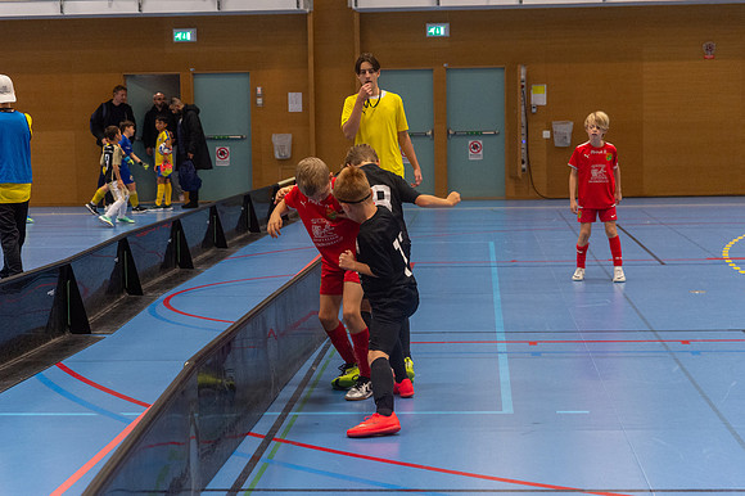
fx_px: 1486
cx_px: 372
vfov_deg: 18.9
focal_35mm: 72
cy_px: 248
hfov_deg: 28.1
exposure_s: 1/500
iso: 6400
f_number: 3.5
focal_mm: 70
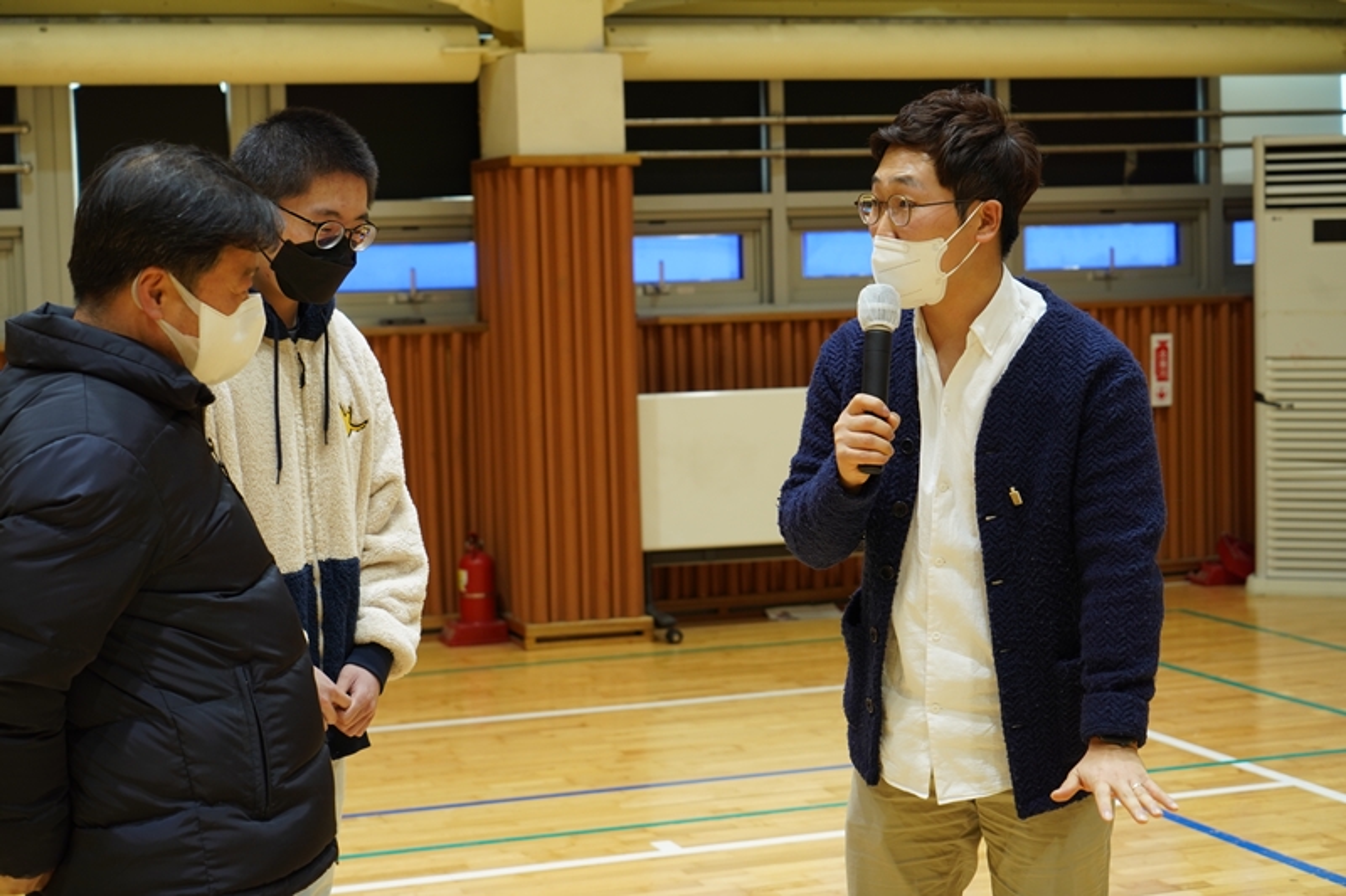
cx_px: 673
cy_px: 448
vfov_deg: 19.4
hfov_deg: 28.8
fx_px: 2617
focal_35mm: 70
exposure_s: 1/80
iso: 640
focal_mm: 70
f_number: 5.6
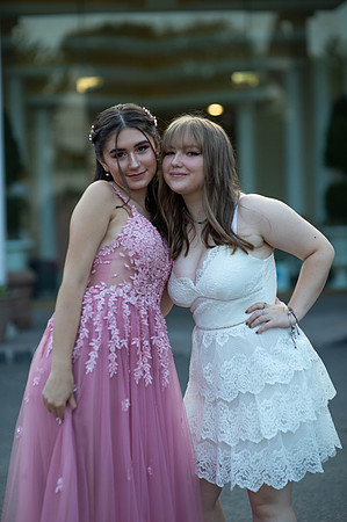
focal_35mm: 85
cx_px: 174
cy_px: 261
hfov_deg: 16.0
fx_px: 1232
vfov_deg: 23.9
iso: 250
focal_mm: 85
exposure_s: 1/1000
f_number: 2
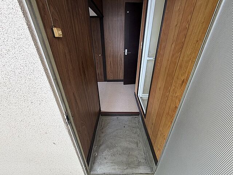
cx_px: 116
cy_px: 88
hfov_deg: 102.1
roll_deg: +0.9
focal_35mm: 14
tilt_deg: -28.1
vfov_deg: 85.7
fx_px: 94
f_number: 2.2
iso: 250
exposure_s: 1/121
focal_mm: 2.22
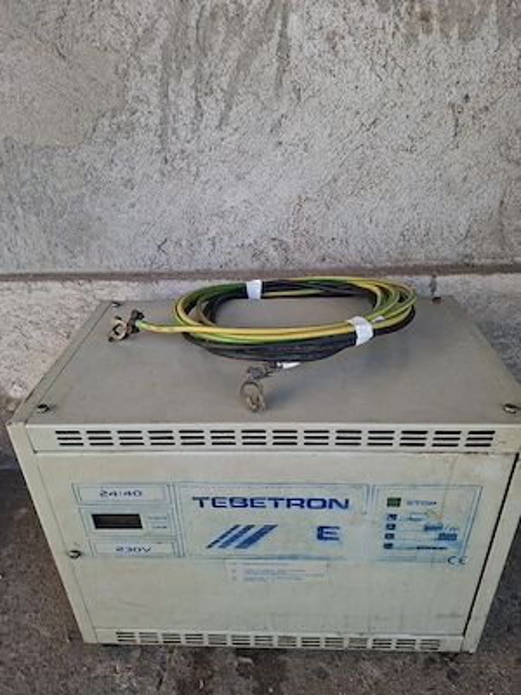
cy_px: 348
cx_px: 260
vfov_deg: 73.9
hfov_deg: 58.9
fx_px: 462
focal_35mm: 23
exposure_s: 1/111
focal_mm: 5.54
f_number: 1.8
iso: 50
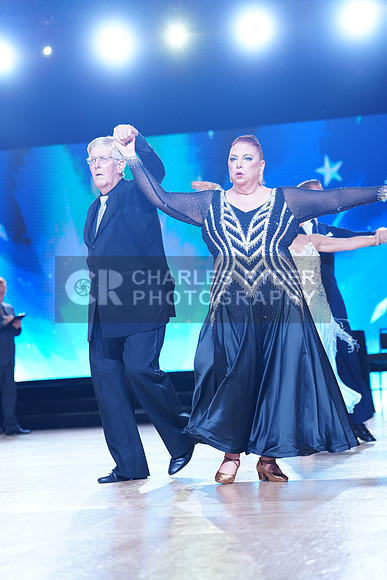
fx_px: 1386
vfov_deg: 23.6
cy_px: 290
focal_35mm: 86
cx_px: 194
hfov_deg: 15.9
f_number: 2.8
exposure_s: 1/640
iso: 1250
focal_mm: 86
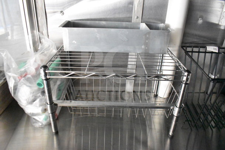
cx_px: 112
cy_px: 75
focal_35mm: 27
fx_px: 169
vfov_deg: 48.0
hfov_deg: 67.4
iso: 16000
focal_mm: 18
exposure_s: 1/30
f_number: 3.5
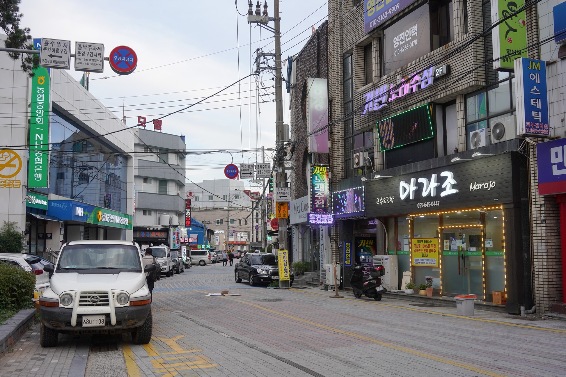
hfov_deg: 53.1
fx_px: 566
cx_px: 278
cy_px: 192
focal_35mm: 36
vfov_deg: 36.9
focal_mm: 35
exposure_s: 1/100
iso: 400
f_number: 9
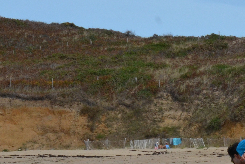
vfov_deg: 5.8
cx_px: 298
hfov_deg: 8.7
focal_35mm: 235
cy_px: 218
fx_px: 1599
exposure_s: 1/800
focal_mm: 48
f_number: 14
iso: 800
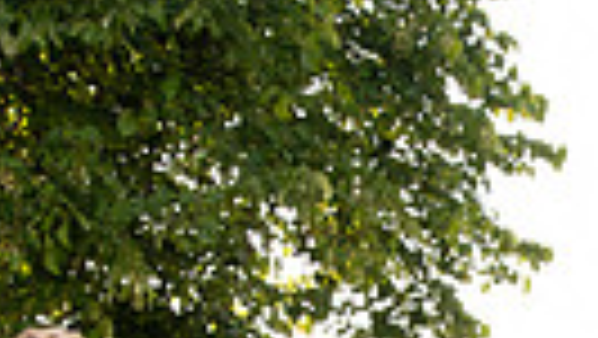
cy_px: 678
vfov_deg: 9.1
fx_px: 1999
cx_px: 629
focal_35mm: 126
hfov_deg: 16.6
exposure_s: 1/400
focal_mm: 24
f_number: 5.6
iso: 640
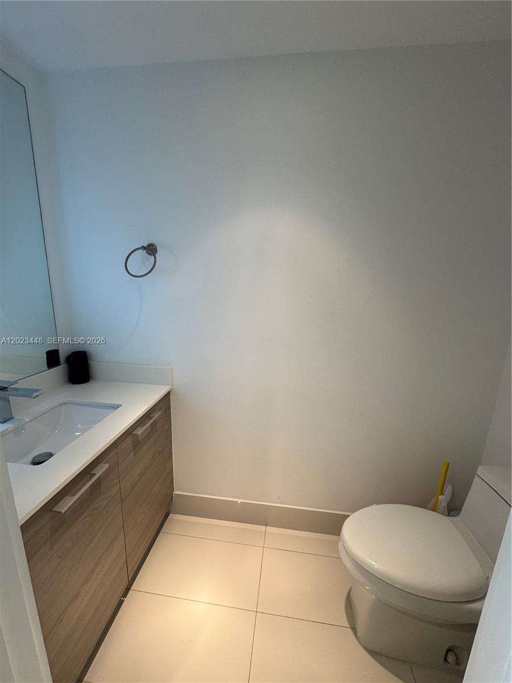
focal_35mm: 14
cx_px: 256
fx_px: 276
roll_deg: -1.5
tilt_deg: -12.6
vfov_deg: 102.1
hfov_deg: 85.7
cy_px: 342
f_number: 2.2
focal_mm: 2.22
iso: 200
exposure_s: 1/120
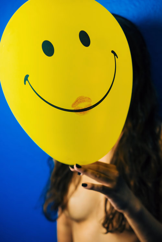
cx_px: 81
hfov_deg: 25.8
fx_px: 354
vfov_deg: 37.9
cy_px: 121
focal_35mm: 52
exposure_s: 1/60
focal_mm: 35
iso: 800
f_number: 2.5
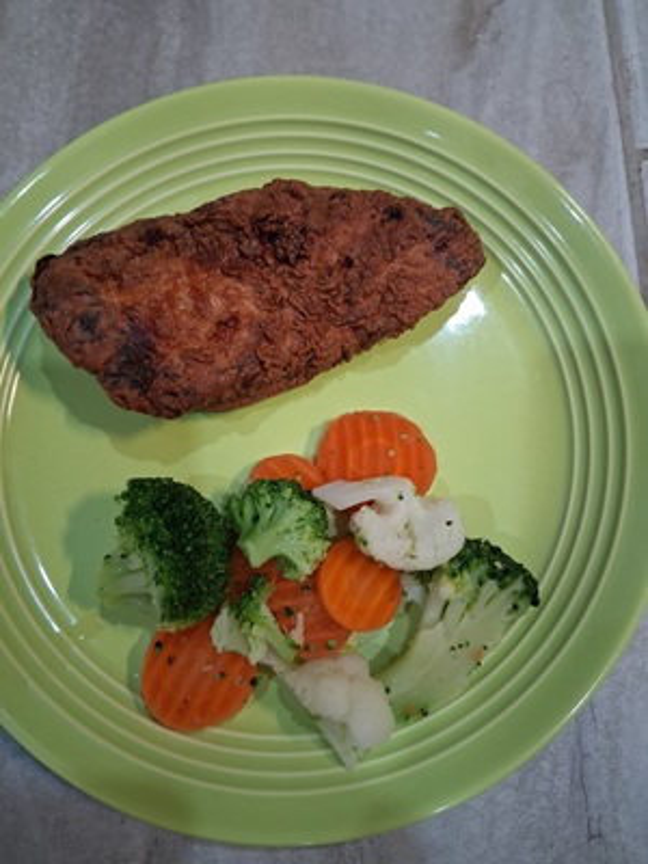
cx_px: 324
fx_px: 649
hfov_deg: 53.1
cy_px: 432
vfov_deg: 67.3
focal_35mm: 26
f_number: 1.8
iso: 500
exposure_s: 1/50
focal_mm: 3.98
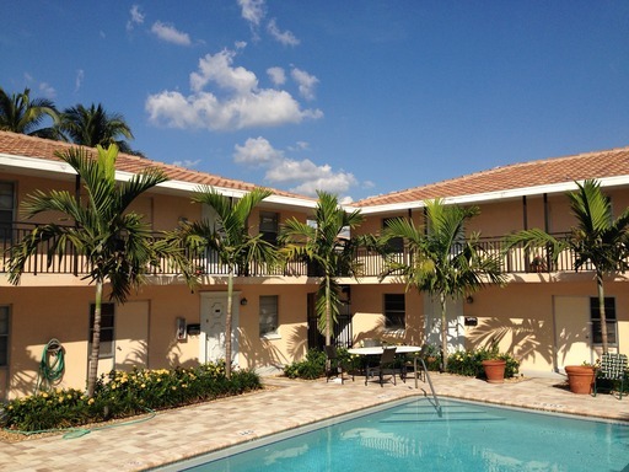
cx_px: 314
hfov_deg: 55.4
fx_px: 600
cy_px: 236
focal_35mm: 33
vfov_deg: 42.9
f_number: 2.4
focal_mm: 4.12
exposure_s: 1/2857
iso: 50
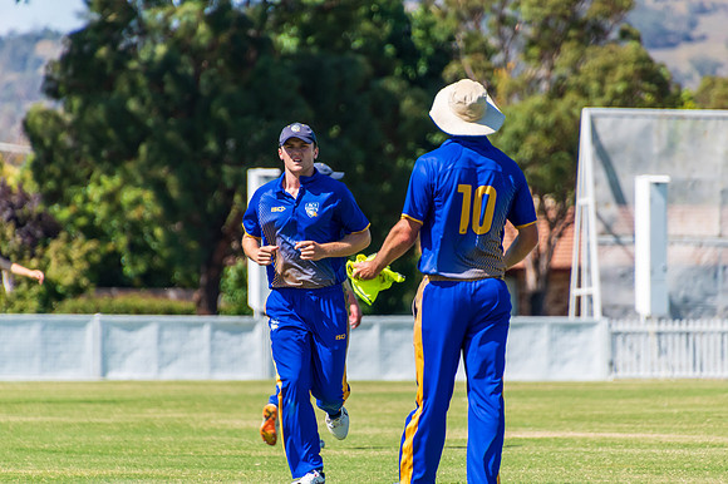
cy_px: 242
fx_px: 12126
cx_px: 364
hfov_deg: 3.4
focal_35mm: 600
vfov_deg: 2.3
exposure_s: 1/1250
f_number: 7.1
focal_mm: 400
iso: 320
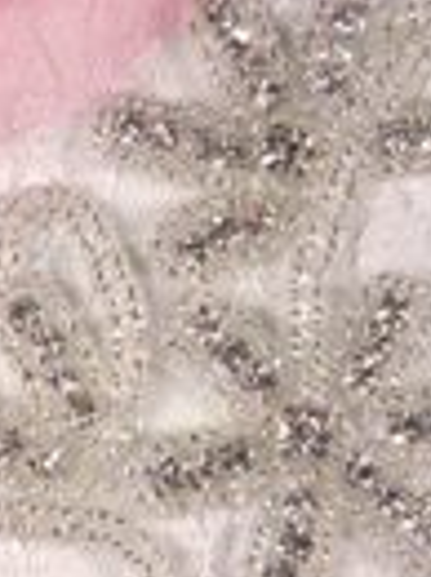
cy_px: 322
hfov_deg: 13.5
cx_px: -191
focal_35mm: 104
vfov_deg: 18.9
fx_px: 1732
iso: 80
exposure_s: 1/350
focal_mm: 4.9
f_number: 3.5
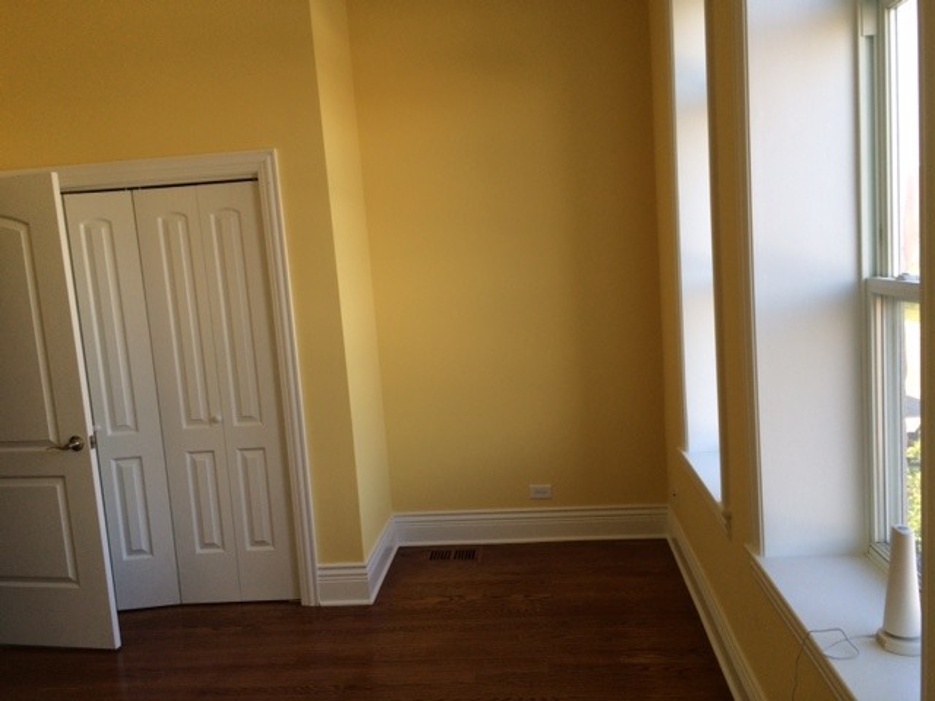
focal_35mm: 29
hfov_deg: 61.7
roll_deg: +3.2
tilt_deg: -4.6
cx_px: 468
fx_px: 783
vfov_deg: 48.2
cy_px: 350
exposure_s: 1/120
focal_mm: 4.15
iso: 40
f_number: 2.2
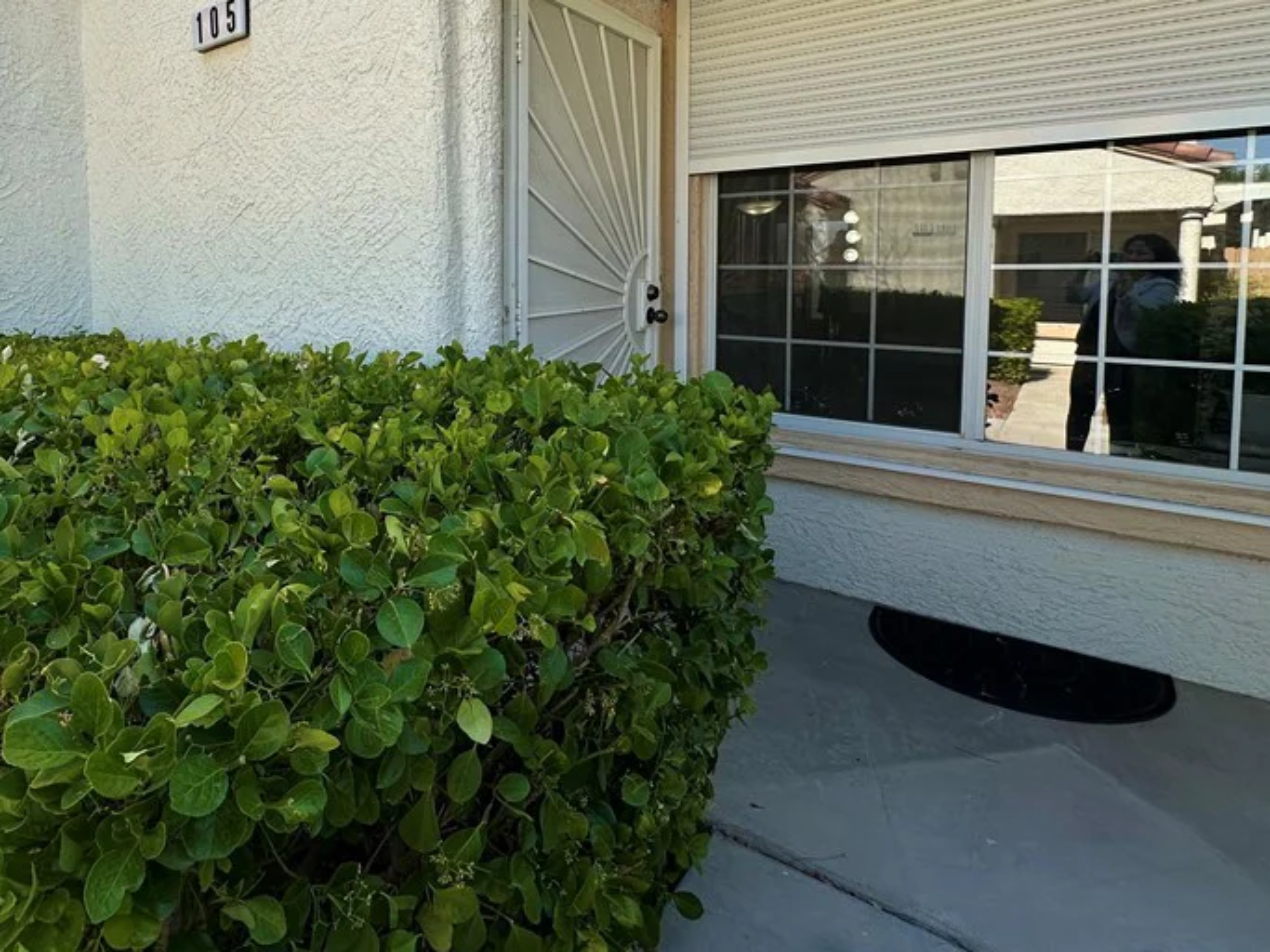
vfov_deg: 61.8
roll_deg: -0.4
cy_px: 312
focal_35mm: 21
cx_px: 461
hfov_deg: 77.3
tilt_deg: -2.5
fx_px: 770
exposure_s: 1/774
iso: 40
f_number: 2.2
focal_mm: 2.22
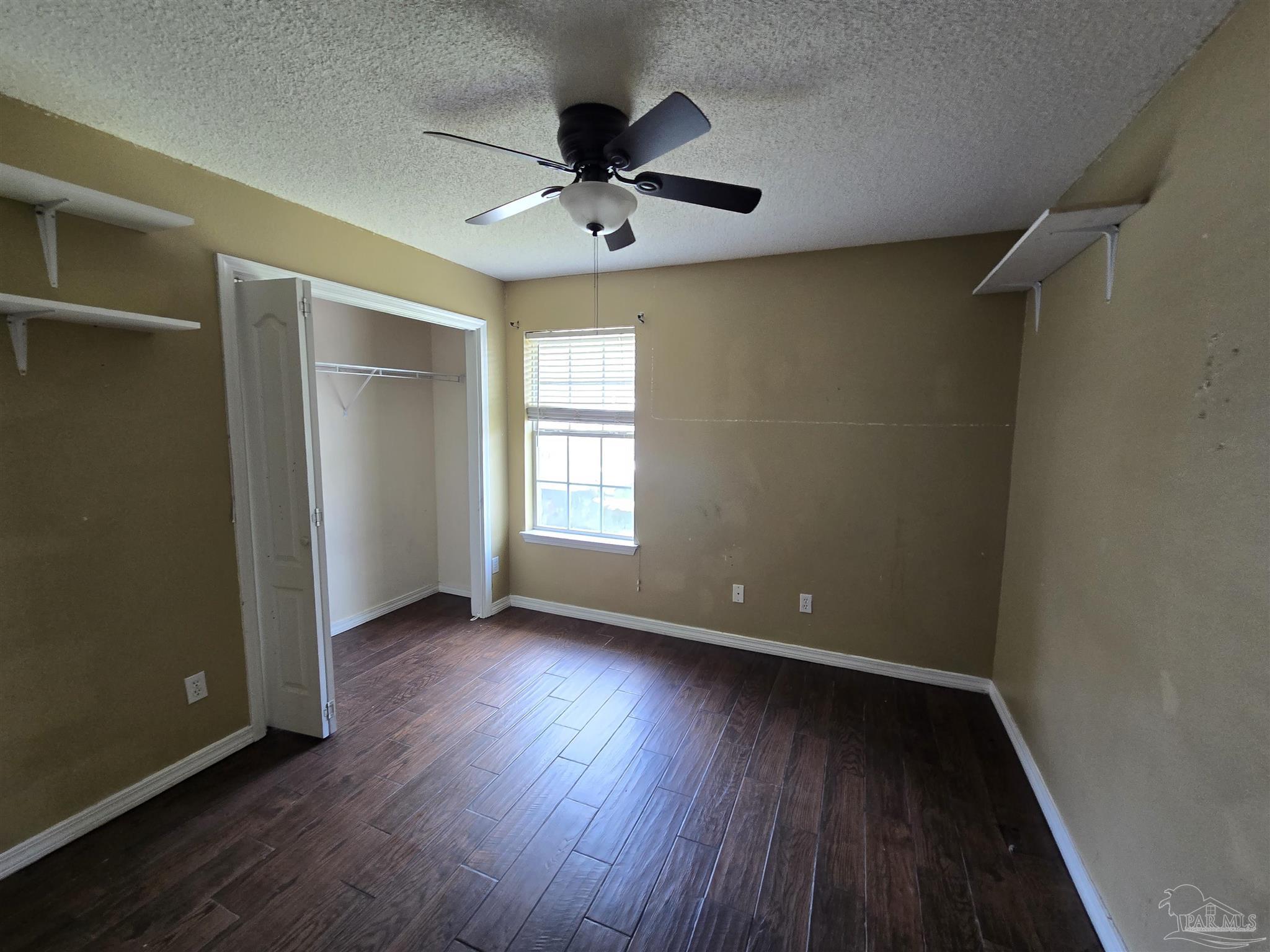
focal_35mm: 13
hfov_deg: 106.2
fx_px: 477
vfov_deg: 89.9
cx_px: 635
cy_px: 476
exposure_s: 1/60
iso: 160
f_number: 2.2
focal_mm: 2.2
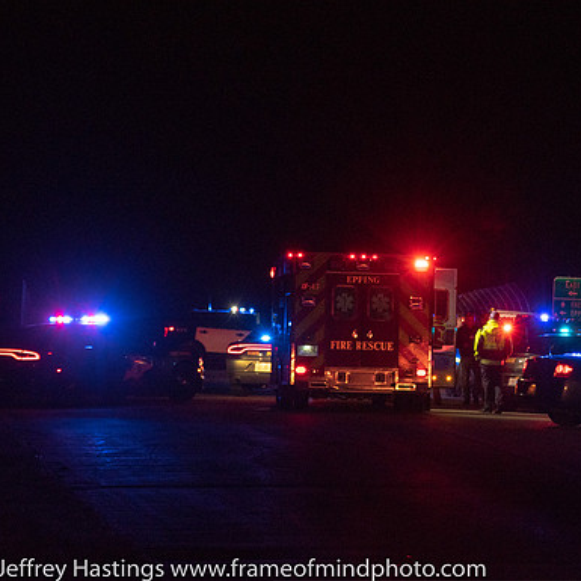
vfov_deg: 7.8
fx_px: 4235
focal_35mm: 223
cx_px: 412
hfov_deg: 7.8
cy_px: 290
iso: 2000
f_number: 4.5
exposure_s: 1/400
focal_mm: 116
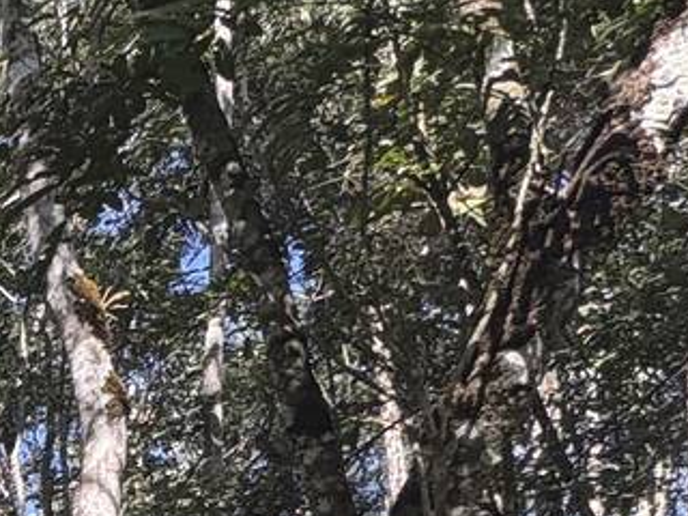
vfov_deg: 19.3
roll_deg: +1.8
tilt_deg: +6.8
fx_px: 1252
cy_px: 843
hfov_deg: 20.3
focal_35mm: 63
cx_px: -591
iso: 40
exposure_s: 1/227
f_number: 2.2
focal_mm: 2.22
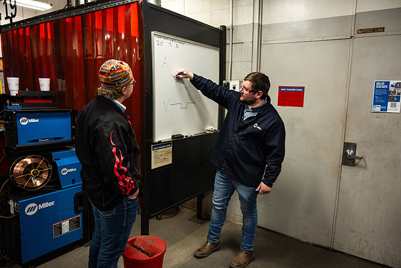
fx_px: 295
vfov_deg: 48.8
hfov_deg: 68.4
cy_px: 134
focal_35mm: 26
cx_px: 200
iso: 3200
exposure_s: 1/640
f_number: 4
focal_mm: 26.5
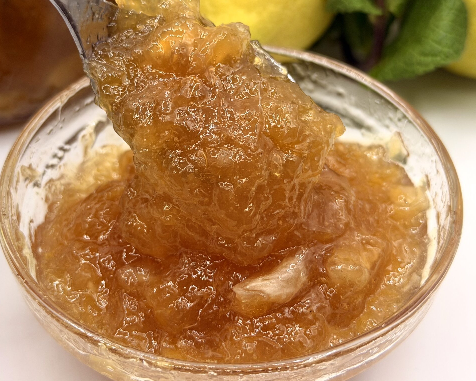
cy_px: 160
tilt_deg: -43.6
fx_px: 887
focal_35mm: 63
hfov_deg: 30.0
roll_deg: -1.7
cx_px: 217
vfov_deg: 24.2
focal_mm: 6.76
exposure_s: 1/865
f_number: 1.78
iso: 80
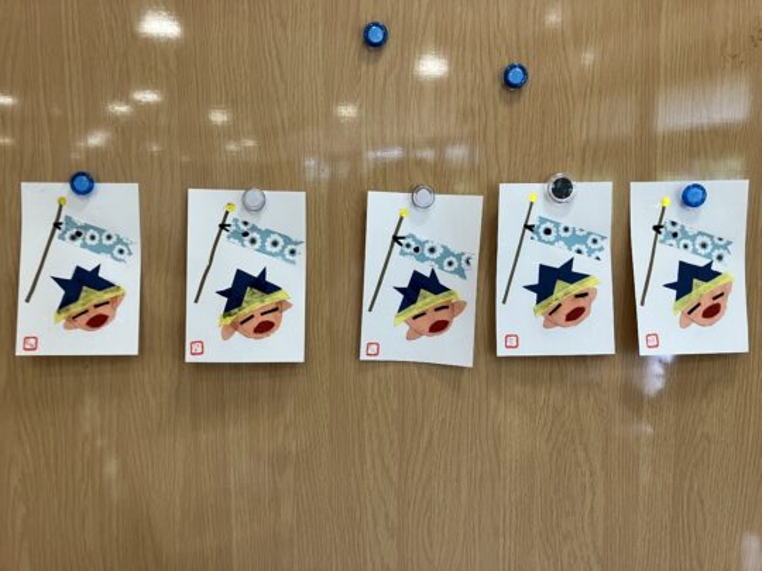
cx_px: 381
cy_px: 286
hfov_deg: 63.4
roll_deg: +0.2
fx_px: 616
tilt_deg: -7.5
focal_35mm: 28
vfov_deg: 49.7
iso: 64
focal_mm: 3.99
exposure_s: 1/50
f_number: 1.8
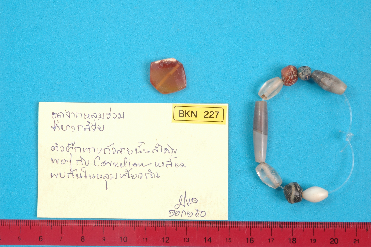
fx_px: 1081
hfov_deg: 19.5
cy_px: 124
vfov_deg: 13.0
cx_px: 186
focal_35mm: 105
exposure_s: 1/10
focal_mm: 70
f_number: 29
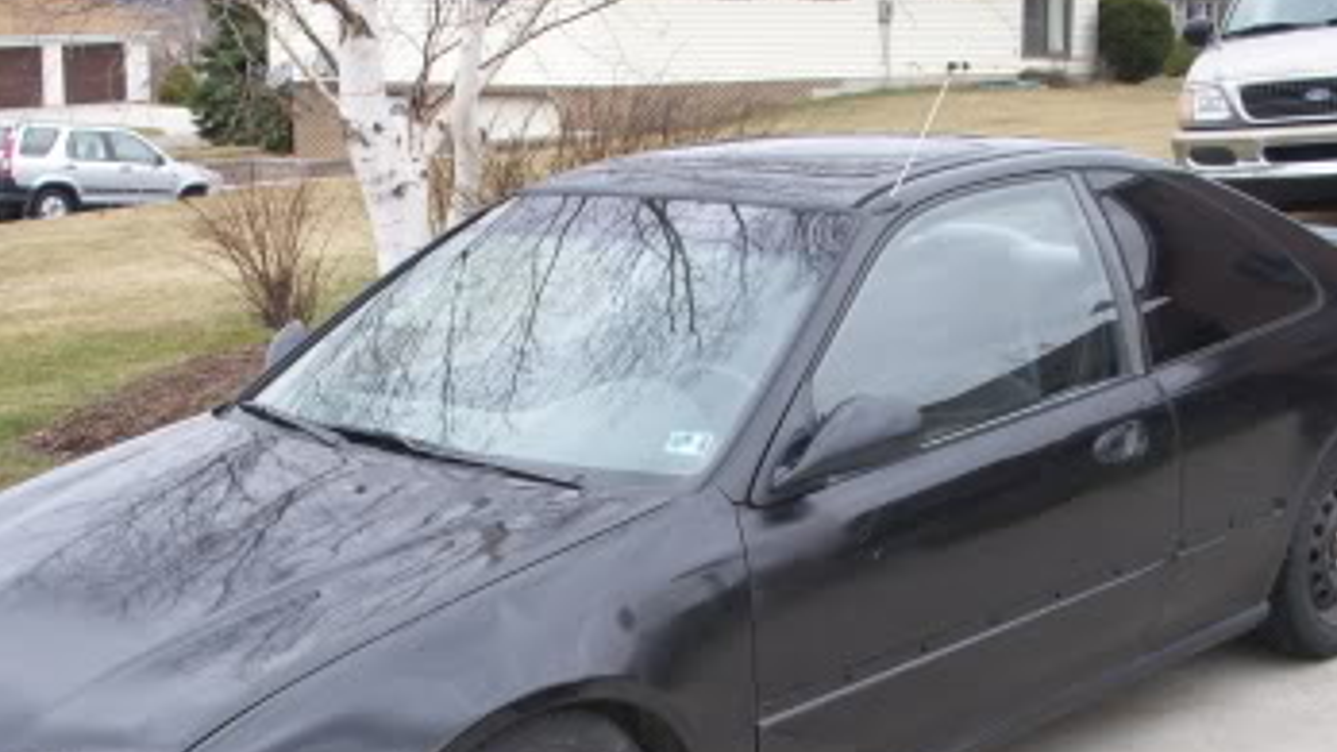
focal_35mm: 58
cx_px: 620
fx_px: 2056
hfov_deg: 36.0
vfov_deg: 20.5
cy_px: 615
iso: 100
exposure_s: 1/200
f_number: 3.3
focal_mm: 6.3
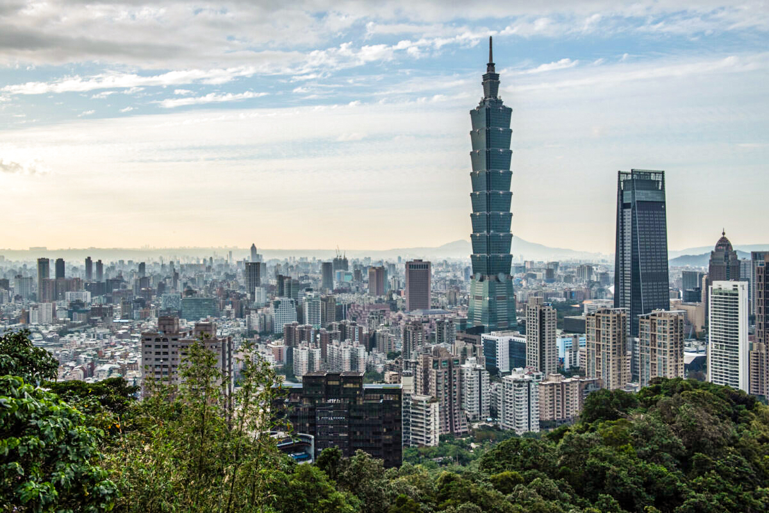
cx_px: 384
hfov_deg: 54.4
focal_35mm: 35
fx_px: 748
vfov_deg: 37.9
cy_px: 256
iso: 400
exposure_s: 1/800
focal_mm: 35
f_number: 6.3
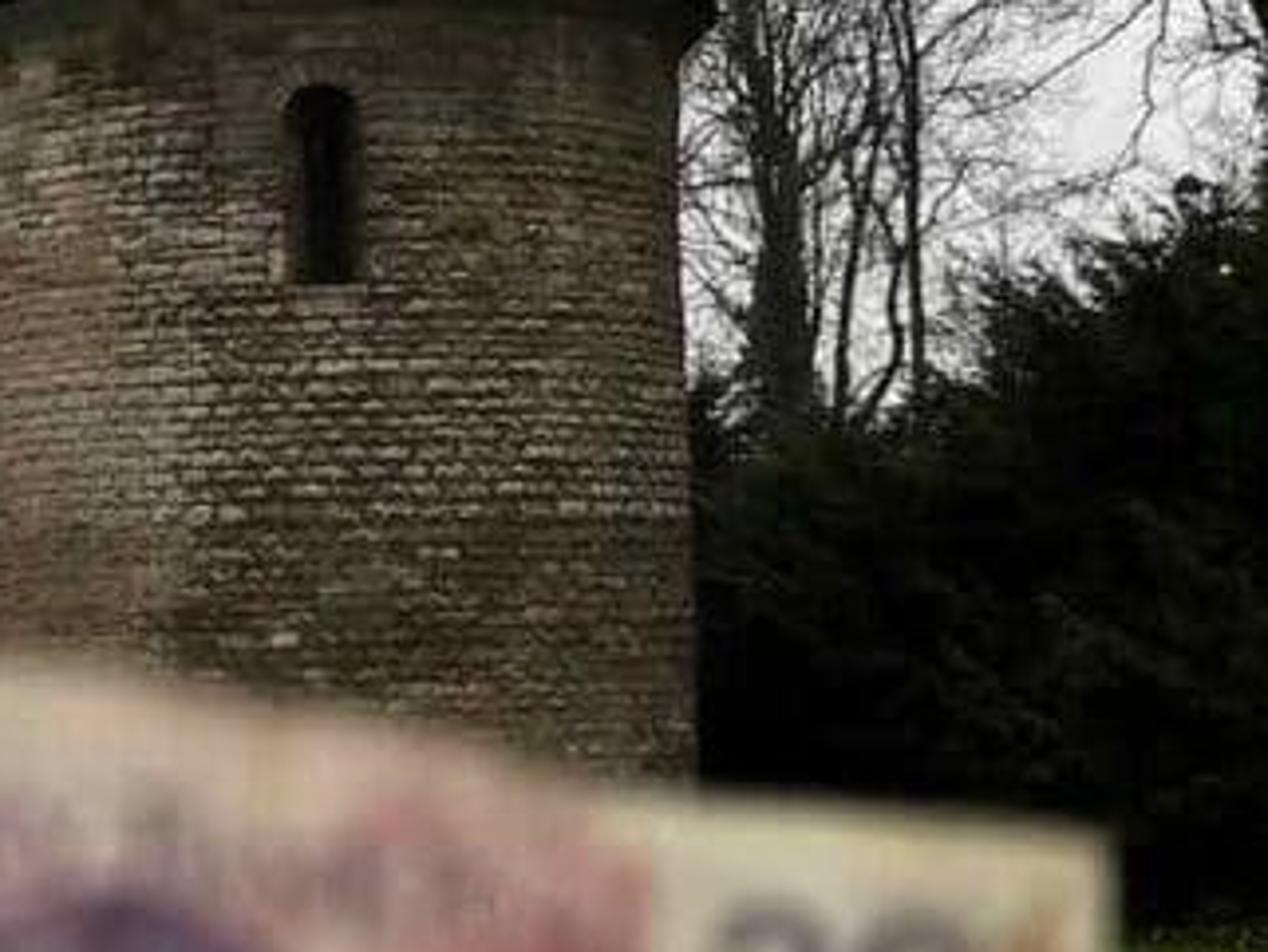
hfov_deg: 22.3
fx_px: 3041
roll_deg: +0.6
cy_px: 340
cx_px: -107
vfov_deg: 17.8
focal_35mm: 83
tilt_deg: +6.3
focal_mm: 5.7
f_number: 1.5
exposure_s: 1/1009
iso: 50
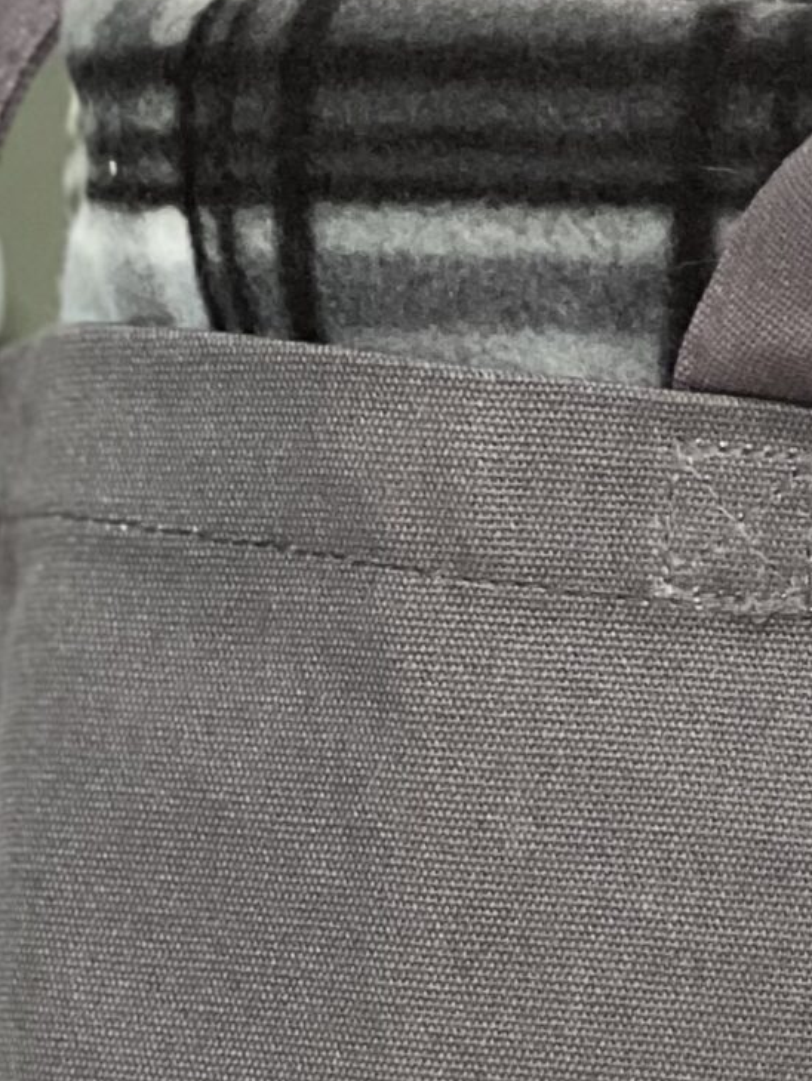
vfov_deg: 7.3
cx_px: 1231
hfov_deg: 5.5
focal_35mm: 270
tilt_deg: -4.1
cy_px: 1145
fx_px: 8440
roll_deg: -1.5
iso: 400
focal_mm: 9
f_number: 2.8
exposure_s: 1/20
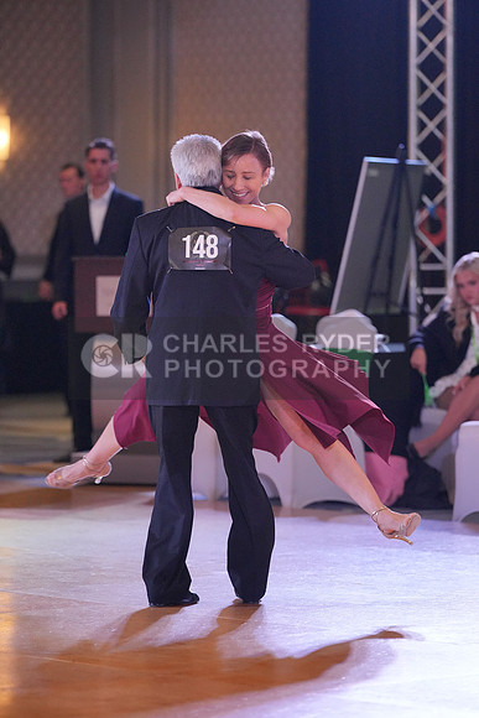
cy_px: 359
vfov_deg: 10.3
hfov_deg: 6.9
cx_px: 240
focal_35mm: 200
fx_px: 3989
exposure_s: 1/500
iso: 5000
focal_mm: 200
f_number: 3.5
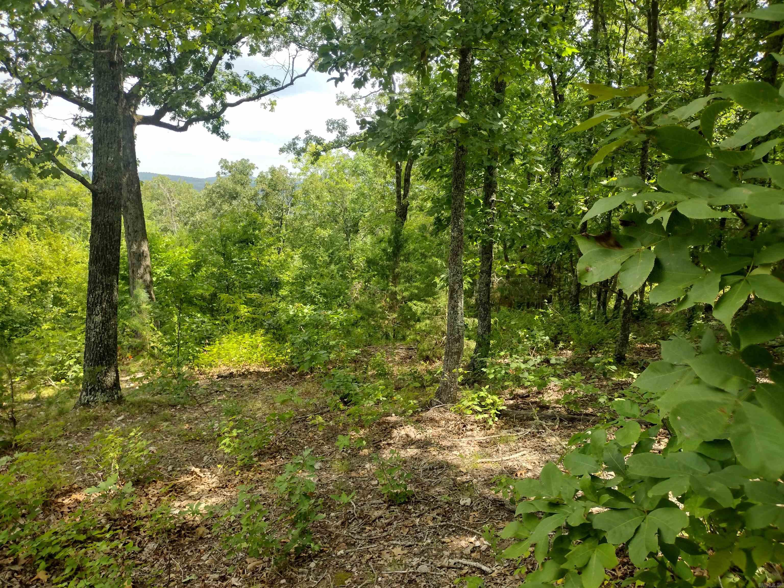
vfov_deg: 51.4
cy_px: 294
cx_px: 392
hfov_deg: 65.3
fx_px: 612
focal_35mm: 27
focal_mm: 4.71
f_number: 1.7
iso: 100
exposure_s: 1/669
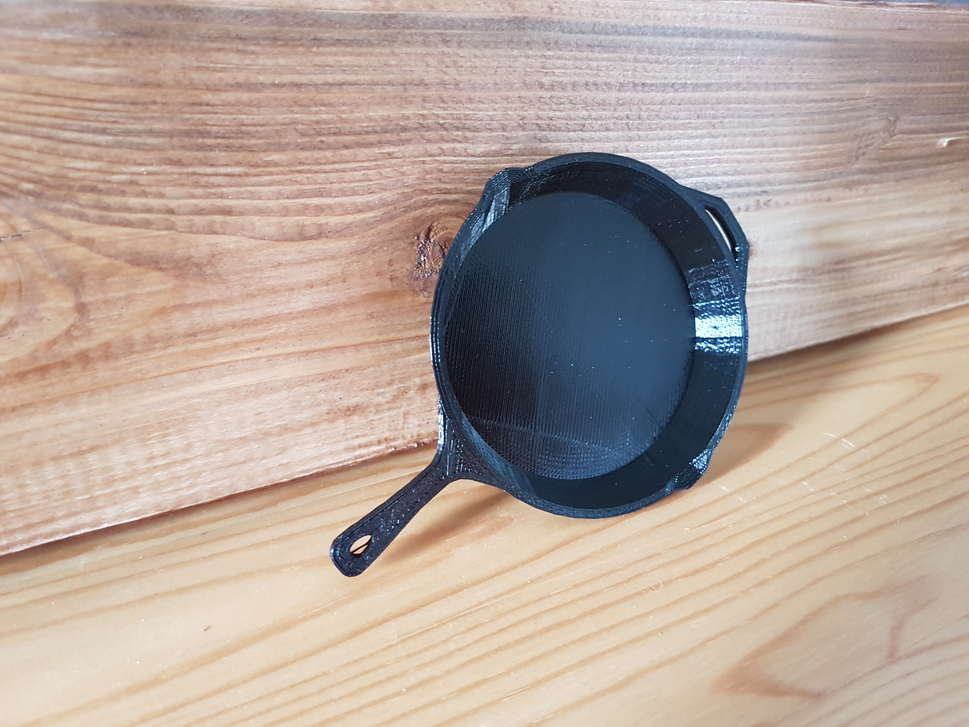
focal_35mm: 26
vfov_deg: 53.1
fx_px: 728
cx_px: 484
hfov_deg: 67.3
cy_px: 364
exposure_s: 1/24
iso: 200
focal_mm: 4.2
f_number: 1.7
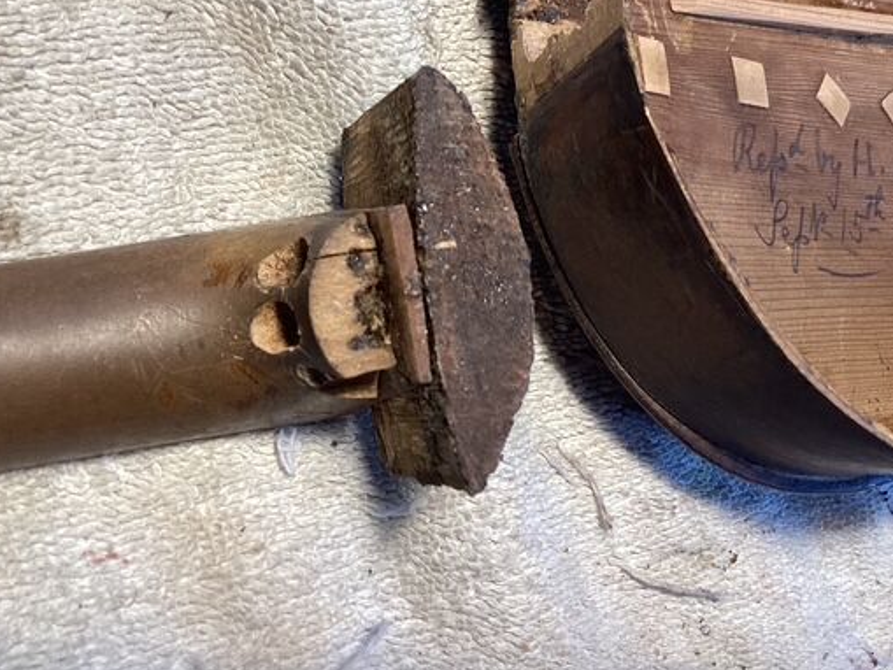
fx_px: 1006
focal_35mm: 39
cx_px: 372
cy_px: 288
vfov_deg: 36.8
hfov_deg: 47.7
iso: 64
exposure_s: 1/50
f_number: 2.4
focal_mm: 3.3
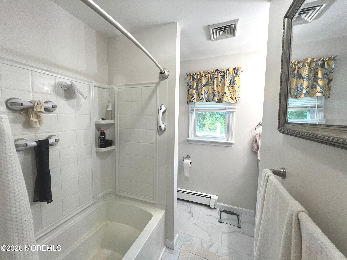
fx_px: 130
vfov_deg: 89.9
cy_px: 130
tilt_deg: -4.8
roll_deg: +0.2
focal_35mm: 13
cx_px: 174
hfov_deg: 106.2
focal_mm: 1.57
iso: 200
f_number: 1.8
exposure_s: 1/120
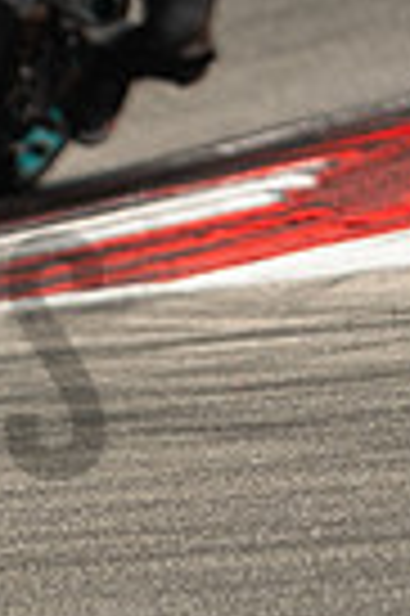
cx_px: -847
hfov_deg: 0.8
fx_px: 30483
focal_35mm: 1780
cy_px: 362
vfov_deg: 1.2
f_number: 2.8
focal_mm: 280
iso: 400
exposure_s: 1/2000
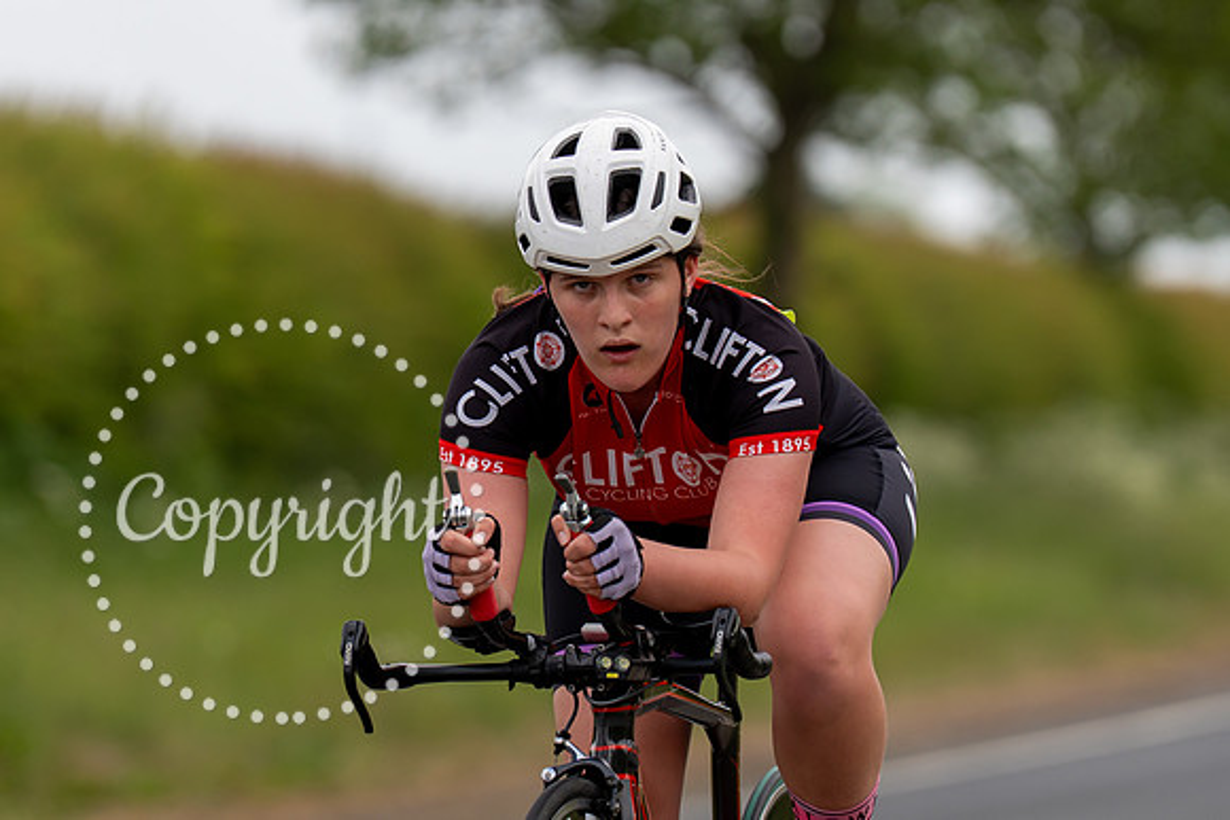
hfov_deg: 5.4
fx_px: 13008
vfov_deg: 3.6
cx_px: 598
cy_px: 455
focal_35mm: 381
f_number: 3.2
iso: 160
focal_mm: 180
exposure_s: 1/1250
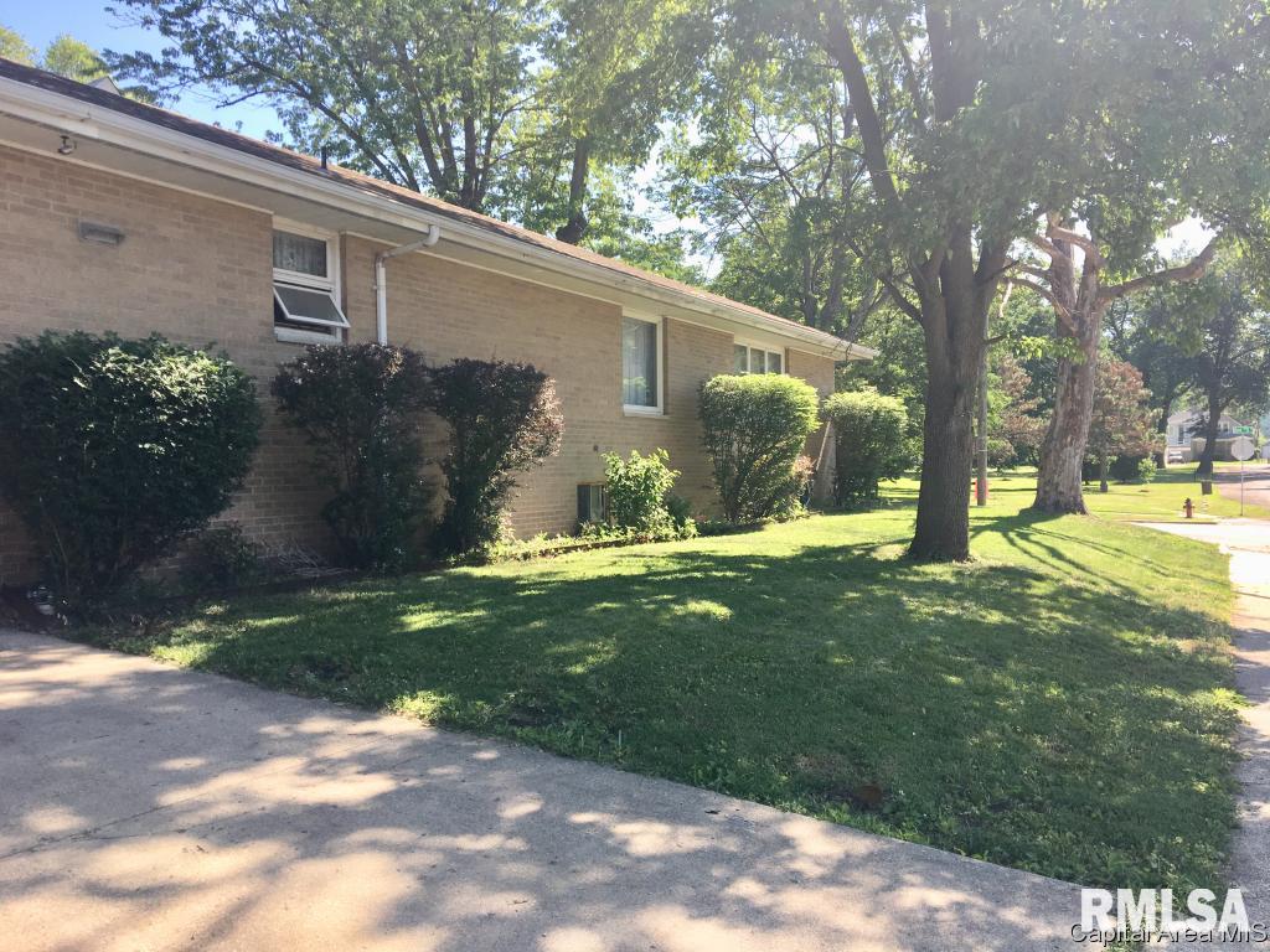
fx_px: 1064
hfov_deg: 61.7
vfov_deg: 48.2
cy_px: 476
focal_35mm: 29
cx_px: 635
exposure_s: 1/561
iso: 25
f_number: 2.2
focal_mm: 4.15
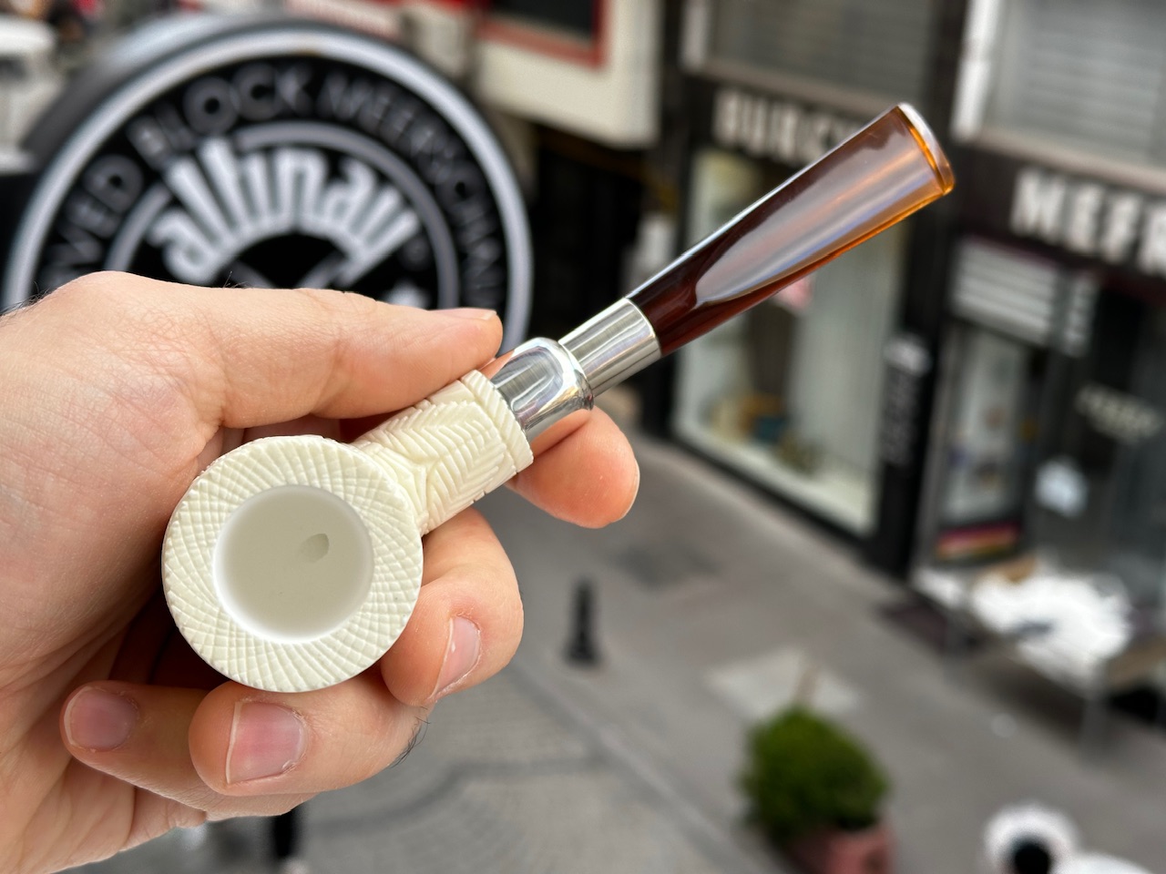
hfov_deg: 39.7
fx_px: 1617
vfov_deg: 30.3
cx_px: 583
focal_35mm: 48
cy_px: 437
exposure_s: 1/355
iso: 64
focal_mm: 6.86
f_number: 1.78
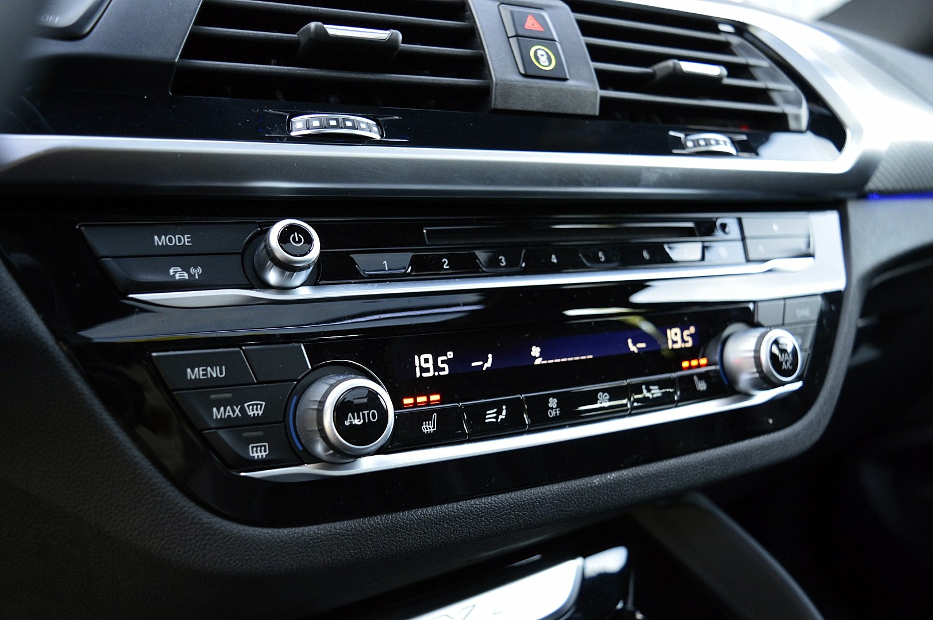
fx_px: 855
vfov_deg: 39.9
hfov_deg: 57.3
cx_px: 466
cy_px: 310
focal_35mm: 33
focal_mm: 22
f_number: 4
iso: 800
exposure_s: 1/60
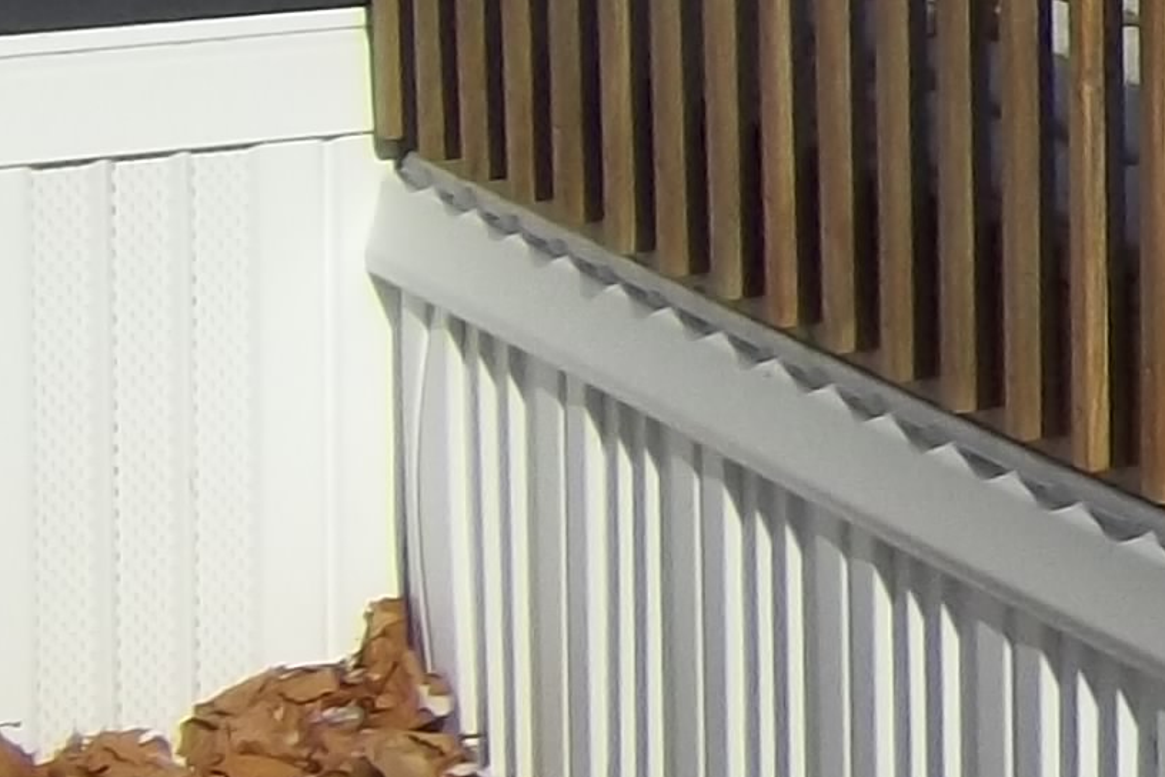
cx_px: 3035
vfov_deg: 7.8
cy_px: -104
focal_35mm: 175
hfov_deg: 9.9
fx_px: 5663
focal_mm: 5.7
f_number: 8.8
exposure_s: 1/400
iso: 64
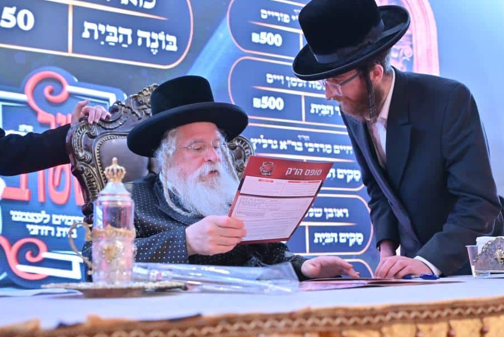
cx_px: 277
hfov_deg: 41.1
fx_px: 672
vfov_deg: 28.1
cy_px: 178
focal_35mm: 48
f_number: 4
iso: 1250
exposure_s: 1/200
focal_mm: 42
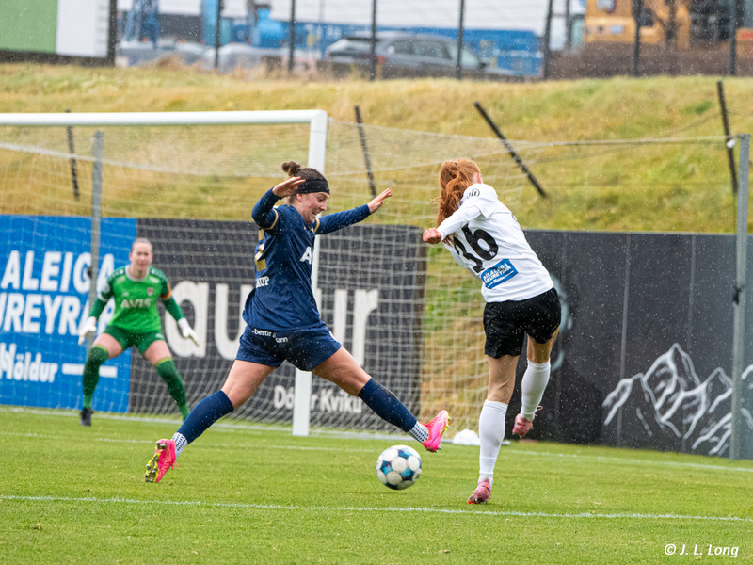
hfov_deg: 7.4
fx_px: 5829
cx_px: 486
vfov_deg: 5.5
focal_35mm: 268
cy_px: 296
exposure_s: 1/1000
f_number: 5.6
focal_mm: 210
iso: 4000
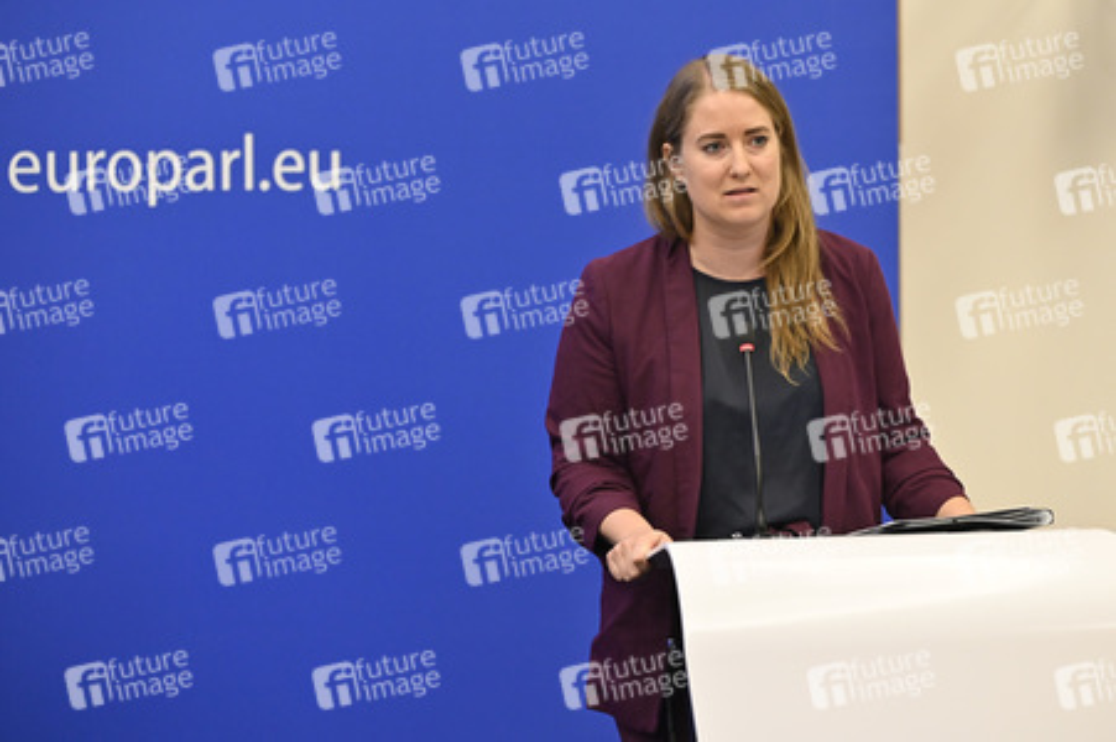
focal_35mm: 105
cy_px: 371
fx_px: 3253
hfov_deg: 19.5
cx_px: 558
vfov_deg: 13.0
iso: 2000
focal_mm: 105
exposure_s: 1/320
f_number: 2.8
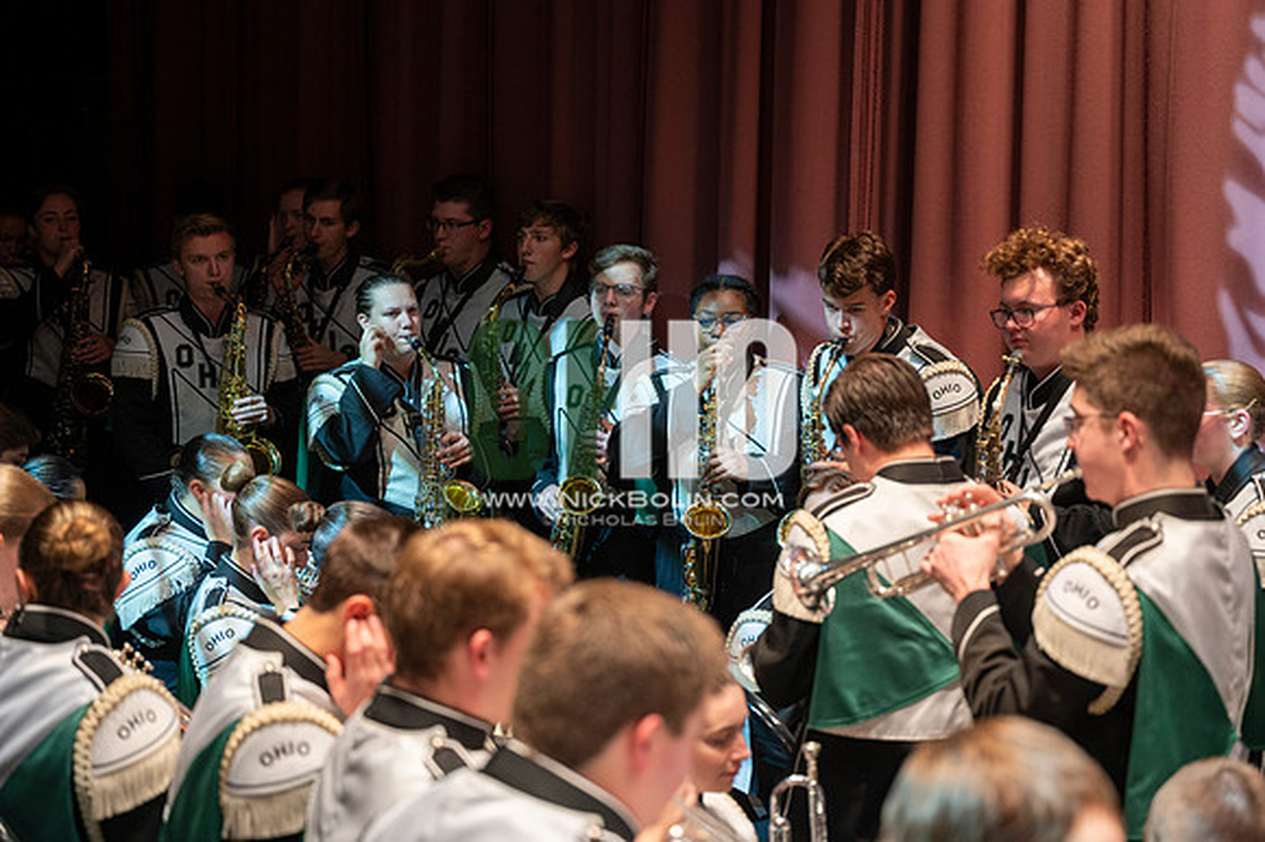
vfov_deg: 19.4
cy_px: 421
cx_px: 632
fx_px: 2458
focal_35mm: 70
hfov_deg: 28.9
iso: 1250
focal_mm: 70
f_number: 2.8
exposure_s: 1/500
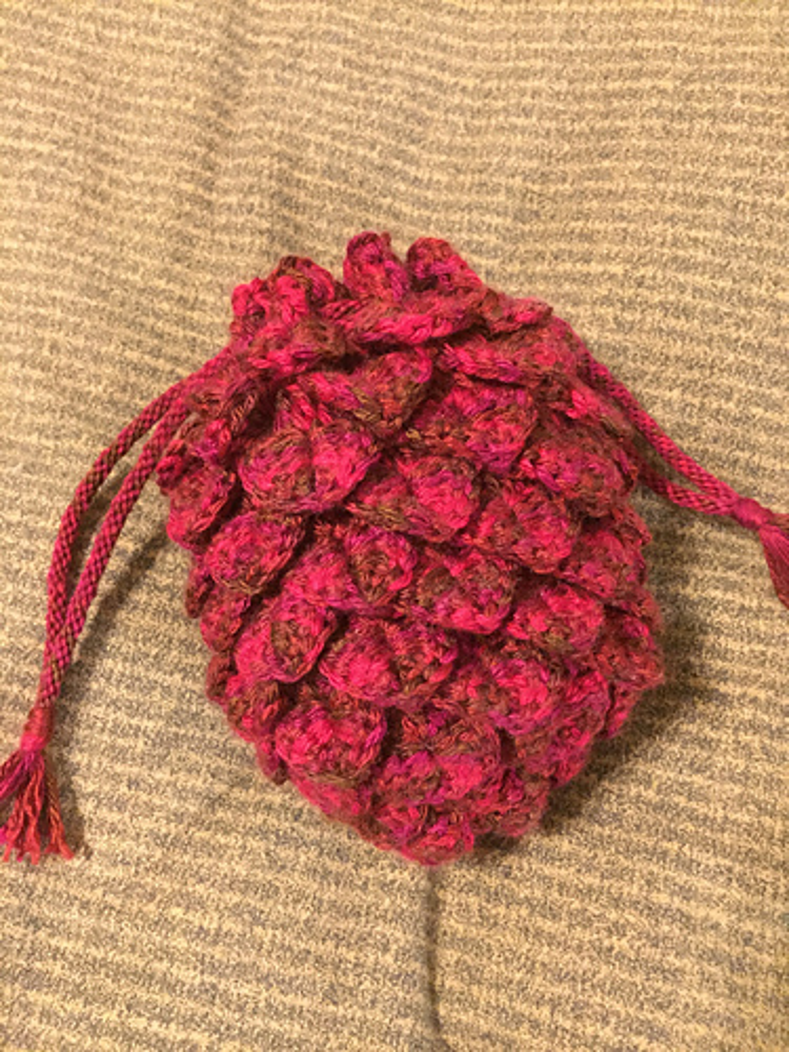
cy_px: 526
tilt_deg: -72.8
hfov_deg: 48.2
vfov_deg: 61.7
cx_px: 394
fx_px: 881
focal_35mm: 29
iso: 400
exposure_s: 1/15
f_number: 2.2
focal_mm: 4.15
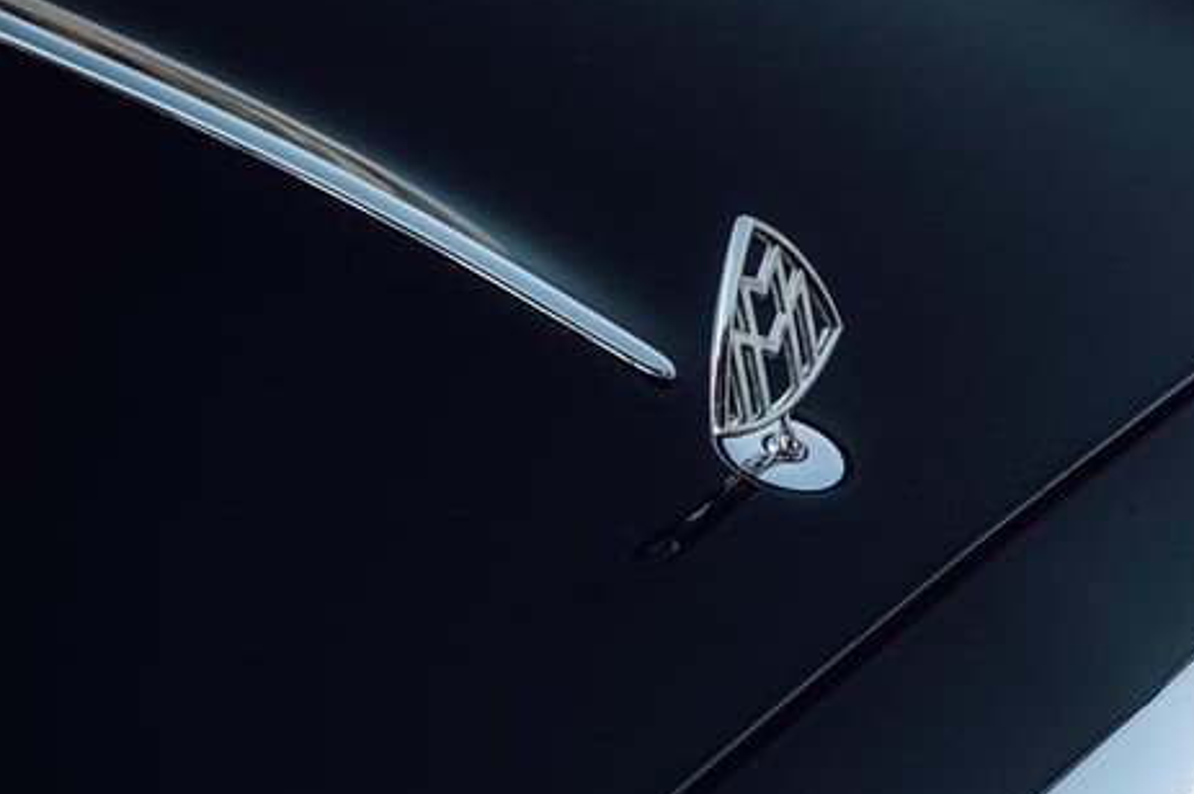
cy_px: 437
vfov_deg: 9.7
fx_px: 4673
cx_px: 861
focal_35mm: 141
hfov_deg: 14.5
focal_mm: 85
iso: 100
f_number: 4
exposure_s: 1/200
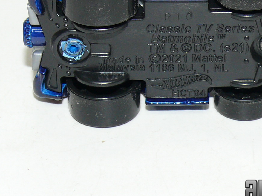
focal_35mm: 188
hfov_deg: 10.5
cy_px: 32
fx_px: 1422
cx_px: 173
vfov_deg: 7.9
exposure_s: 1/30
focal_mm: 13.4
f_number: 4
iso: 100
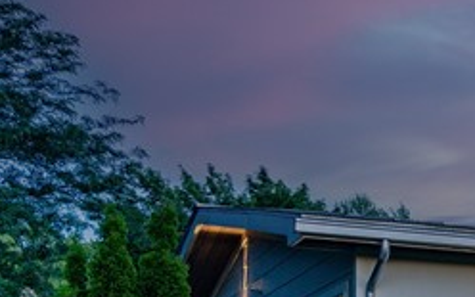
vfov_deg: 11.6
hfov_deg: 16.1
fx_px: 1385
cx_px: 885
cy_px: 468
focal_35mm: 107
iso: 100
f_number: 6.3
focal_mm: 24
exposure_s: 1.3
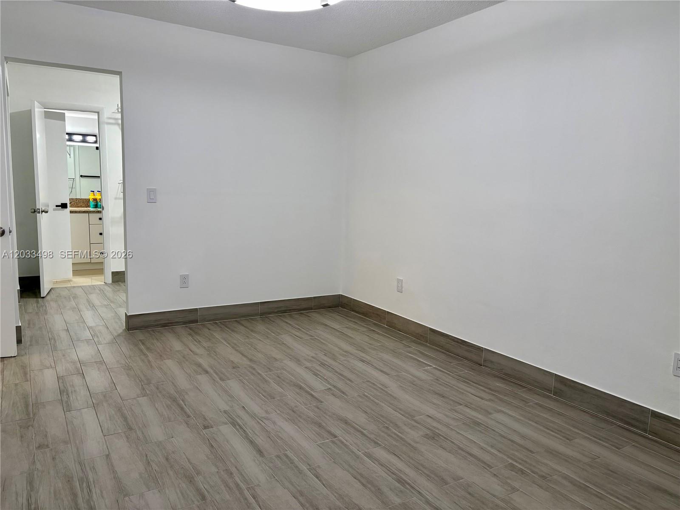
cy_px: 255
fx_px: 511
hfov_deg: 67.3
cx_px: 340
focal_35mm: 26
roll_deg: -2.1
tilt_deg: -8.5
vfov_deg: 53.1
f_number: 1.6
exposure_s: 1/112
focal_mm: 5.96
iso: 125
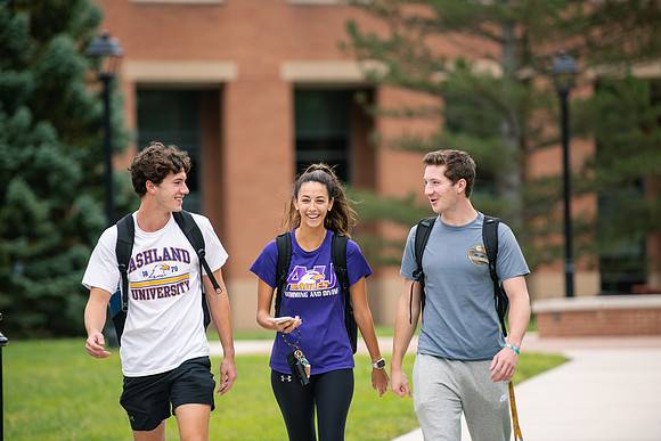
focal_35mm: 200
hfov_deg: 10.3
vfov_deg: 6.9
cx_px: 330
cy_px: 220
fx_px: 3673
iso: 250
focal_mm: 200
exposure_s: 1/800
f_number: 3.2
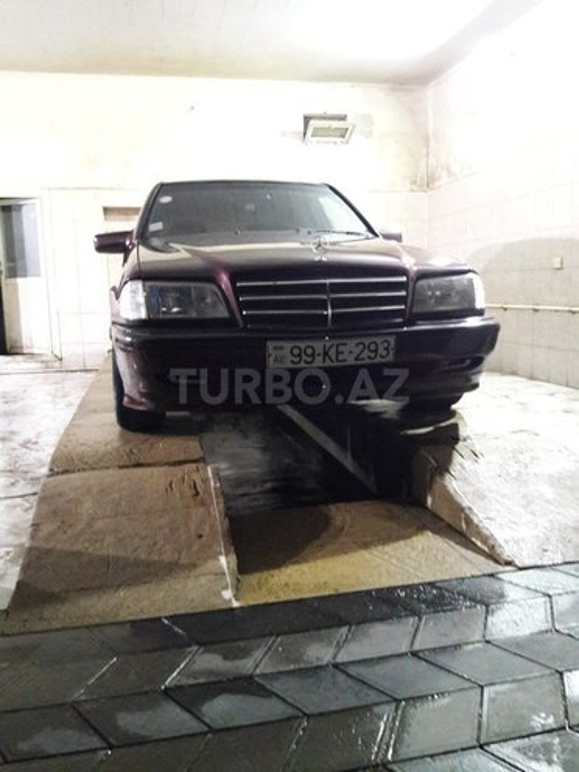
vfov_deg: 63.4
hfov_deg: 49.7
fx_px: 624
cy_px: 386
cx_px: 290
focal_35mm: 28
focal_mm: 3.7
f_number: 1.9
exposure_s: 1/17
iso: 800
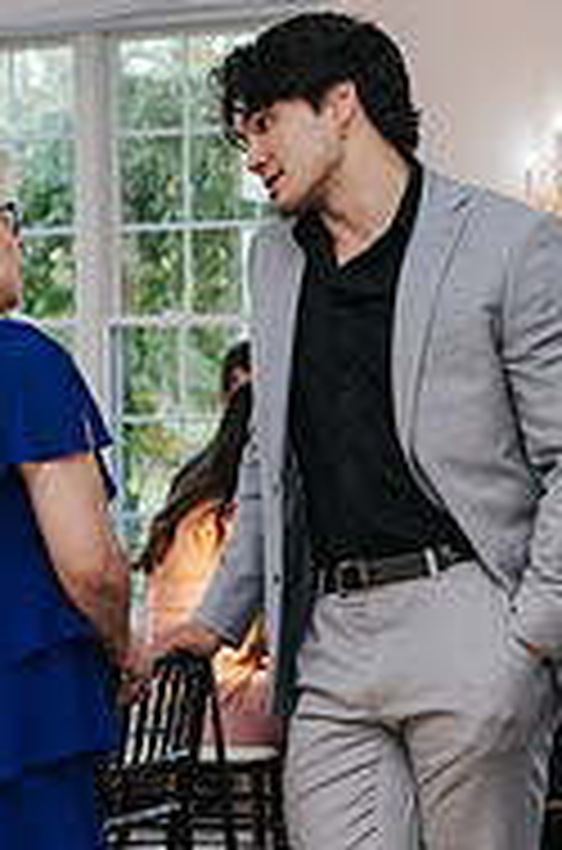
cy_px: 798
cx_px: 210
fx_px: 3179
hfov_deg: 10.1
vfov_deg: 15.0
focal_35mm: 135
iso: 800
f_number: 3.2
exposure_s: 1/200
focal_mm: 35
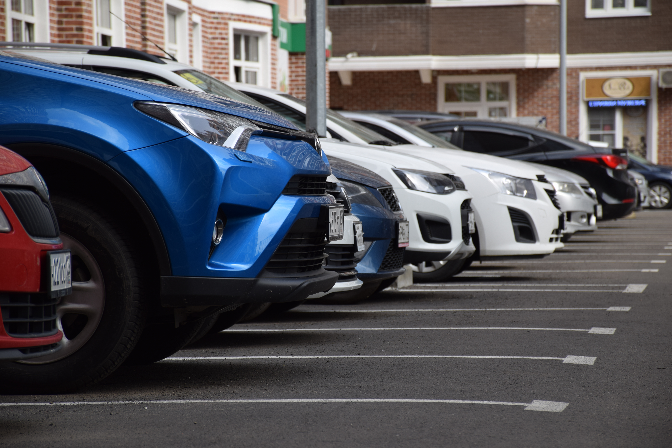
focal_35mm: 174
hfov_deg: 11.8
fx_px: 3248
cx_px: 336
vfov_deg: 7.9
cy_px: 224
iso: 100
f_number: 7.1
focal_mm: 116
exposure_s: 1/160
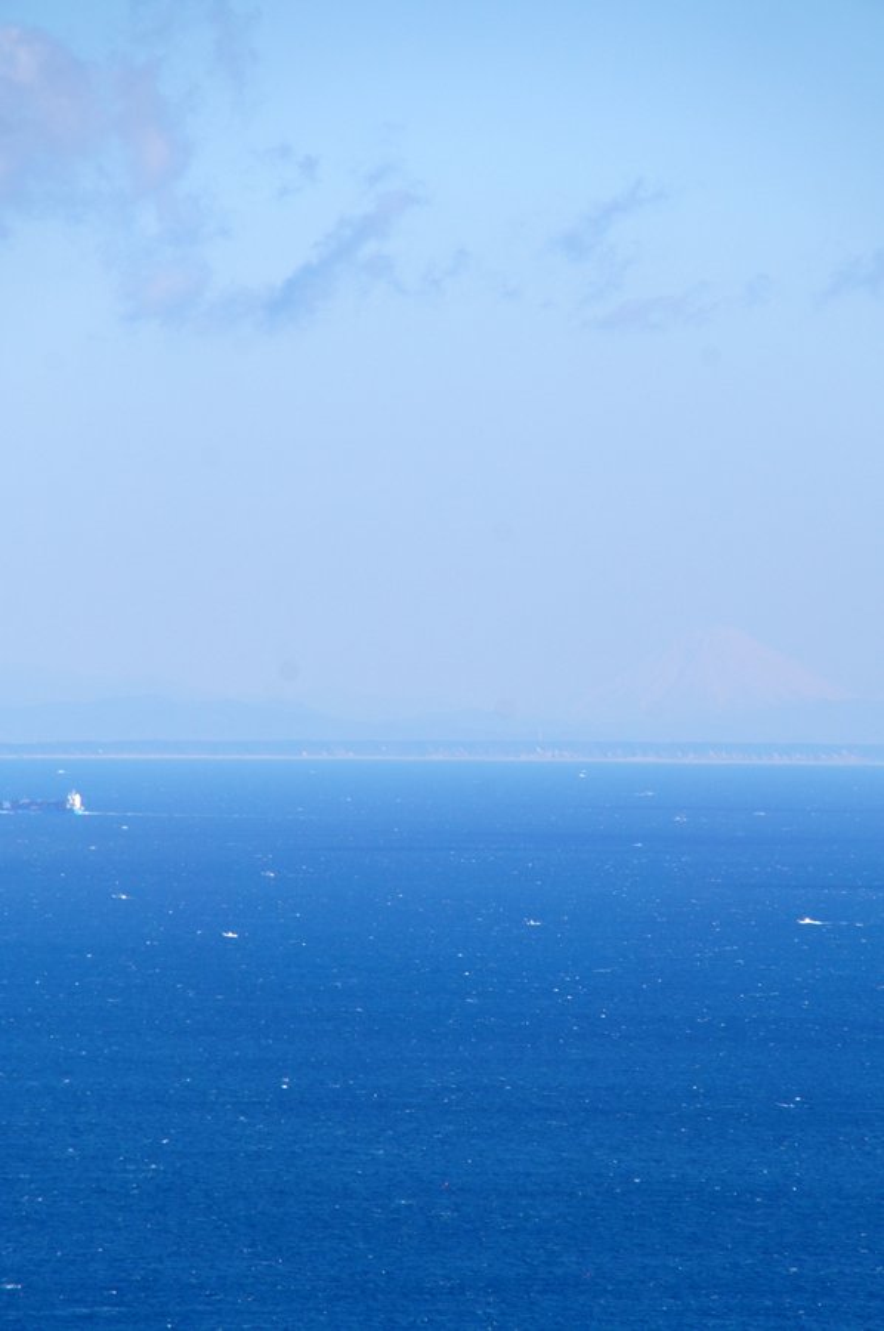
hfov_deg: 4.6
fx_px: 11075
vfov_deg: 6.9
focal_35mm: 300
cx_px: 442
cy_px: 666
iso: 200
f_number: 10
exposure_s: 1/400
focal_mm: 200
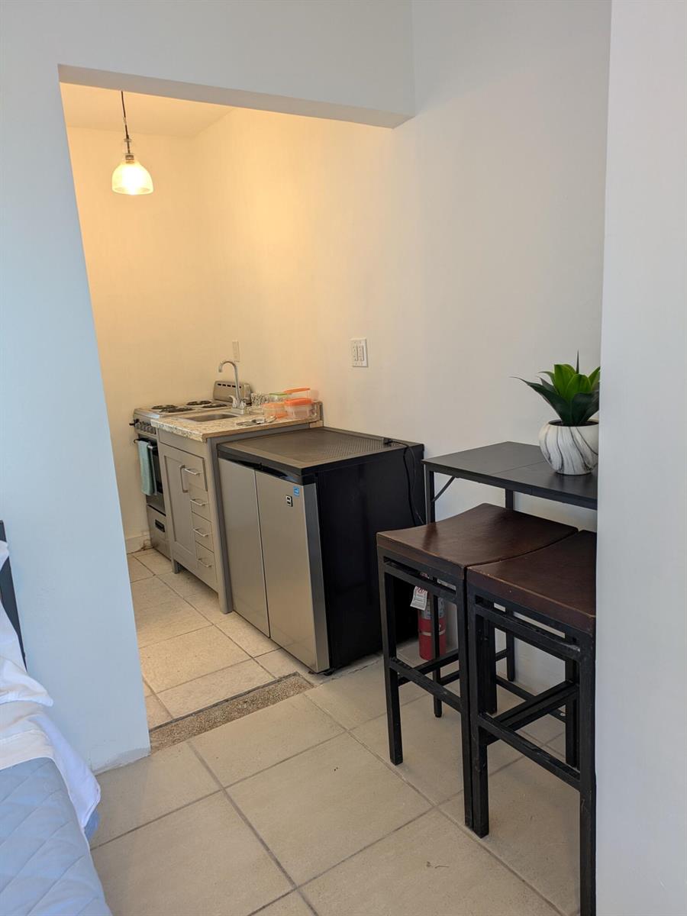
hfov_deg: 54.9
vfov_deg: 69.4
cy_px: 458
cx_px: 344
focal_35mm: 25
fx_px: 662
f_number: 1.89
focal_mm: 5.43
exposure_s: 1/30
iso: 48
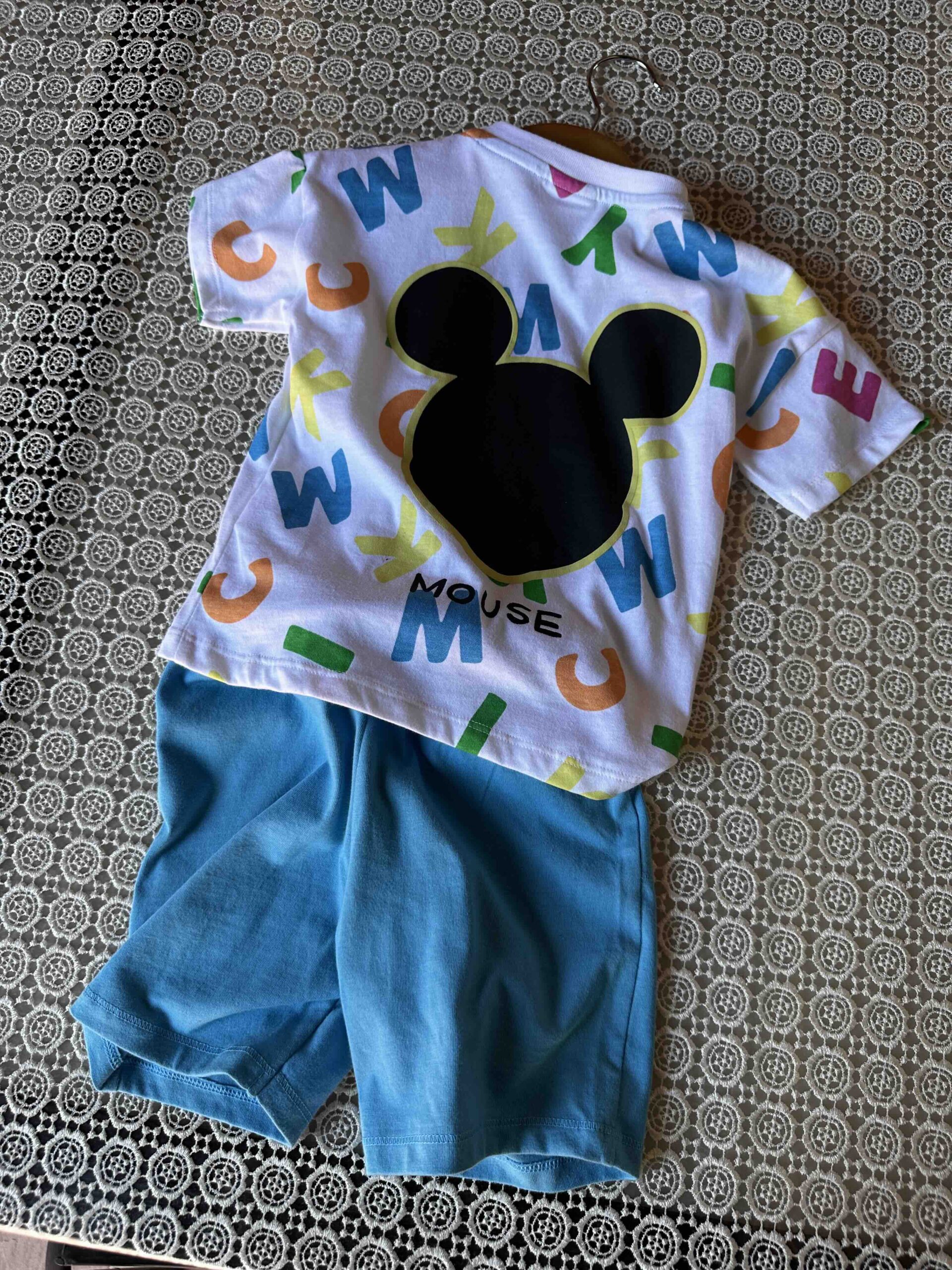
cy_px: 635
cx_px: 476
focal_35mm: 24
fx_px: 880
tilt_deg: -76.4
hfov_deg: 56.8
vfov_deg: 71.6
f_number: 1.78
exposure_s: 1/121
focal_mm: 6.86
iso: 100
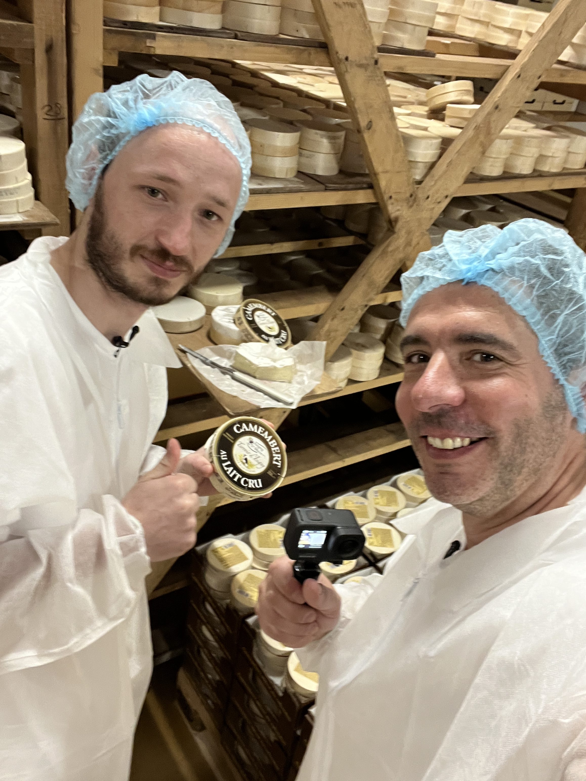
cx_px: 293
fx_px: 677
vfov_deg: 60.0
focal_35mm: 30
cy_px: 390
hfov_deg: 46.8
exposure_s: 1/33
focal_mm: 2.71
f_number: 2.2
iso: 400
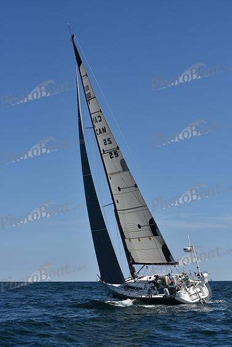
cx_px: 119
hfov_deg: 18.9
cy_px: 173
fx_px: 696
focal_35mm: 72
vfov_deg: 28.1
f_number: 8
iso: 250
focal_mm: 70
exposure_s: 1/1600
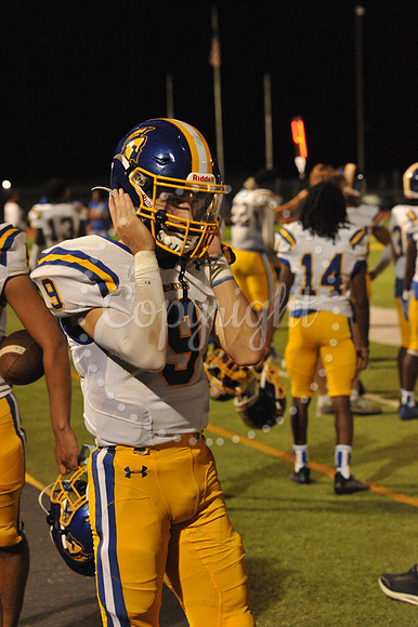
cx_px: 209
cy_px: 314
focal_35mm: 120
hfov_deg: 11.4
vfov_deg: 17.1
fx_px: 2092
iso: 6400
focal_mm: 120
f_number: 6.3
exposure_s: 1/200
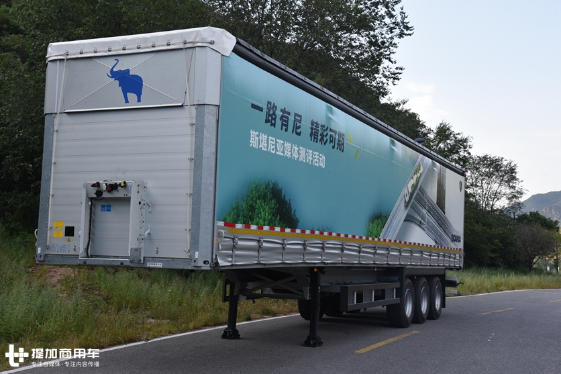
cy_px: 187
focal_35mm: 46
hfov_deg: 42.8
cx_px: 280
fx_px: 717
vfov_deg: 29.2
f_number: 8
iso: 400
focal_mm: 46
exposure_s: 1/250
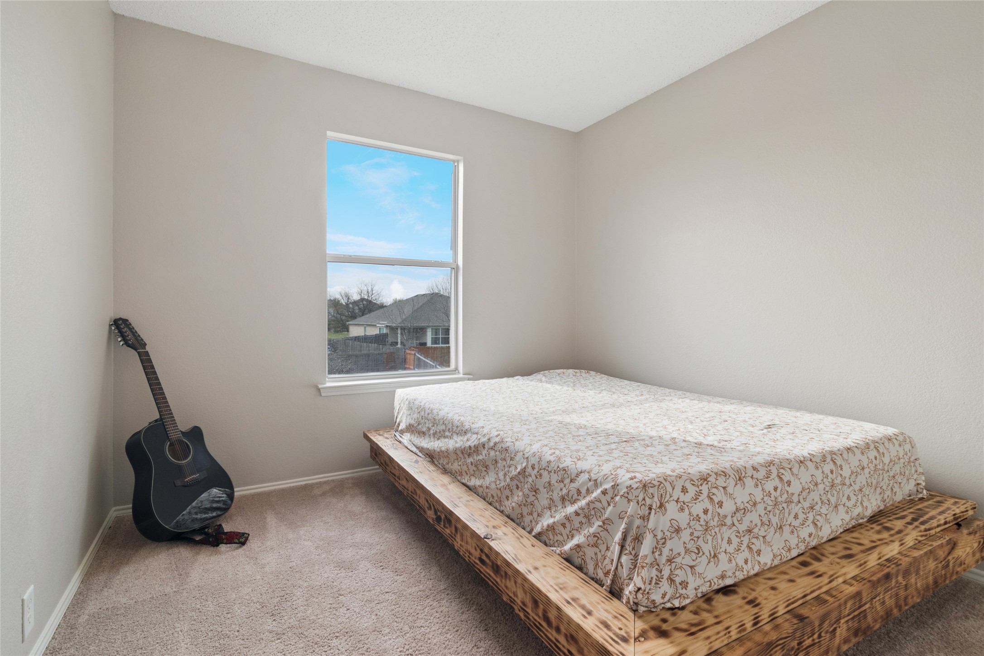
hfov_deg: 95.0
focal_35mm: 16
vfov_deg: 72.0
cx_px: 492
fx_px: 451
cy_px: 328
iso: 250
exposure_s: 1/40
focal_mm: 11
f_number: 9
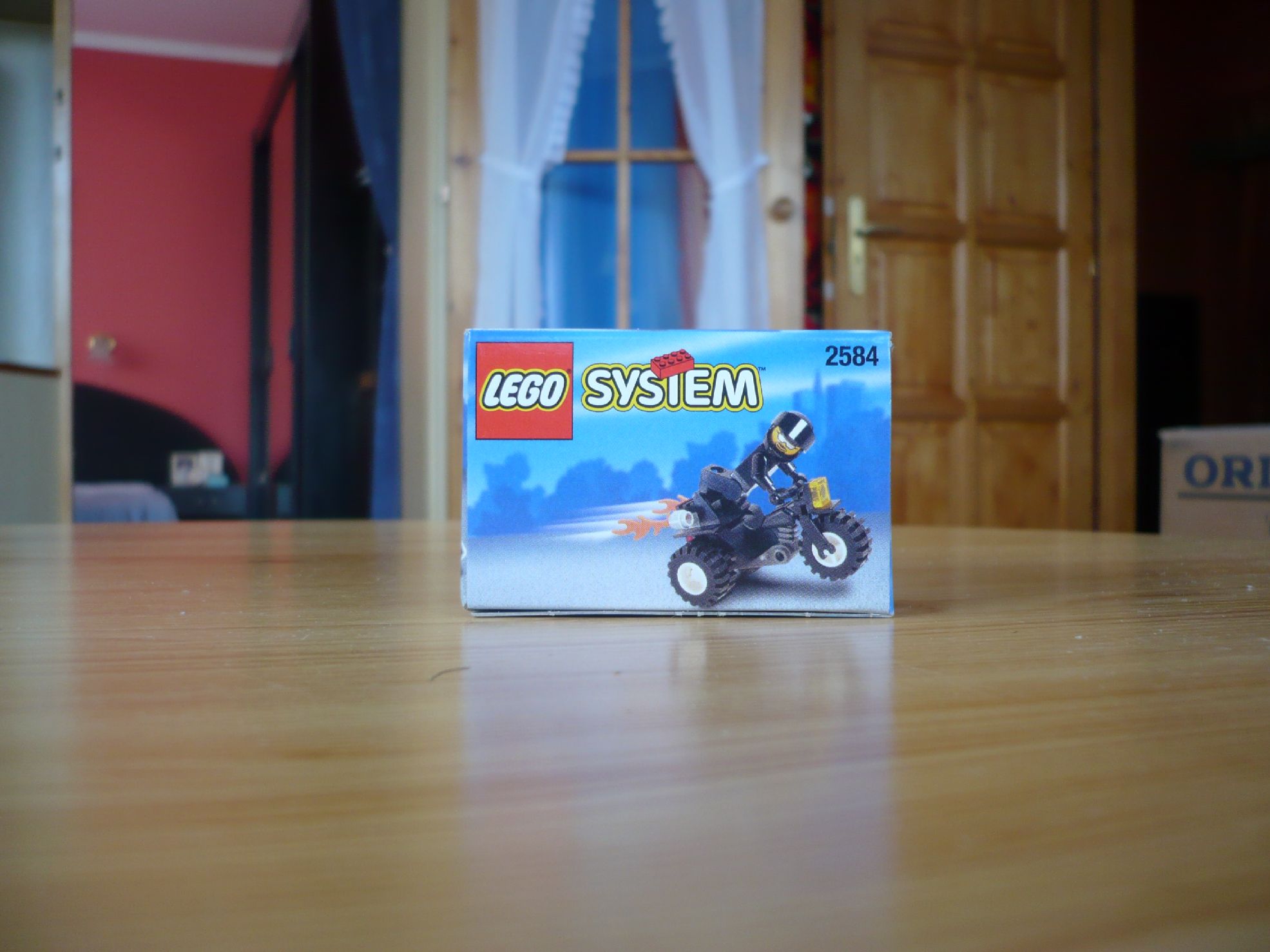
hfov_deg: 52.6
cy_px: 476
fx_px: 1284
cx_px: 635
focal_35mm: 35
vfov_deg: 40.7
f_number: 2.8
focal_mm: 5.8
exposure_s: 1/30
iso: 100
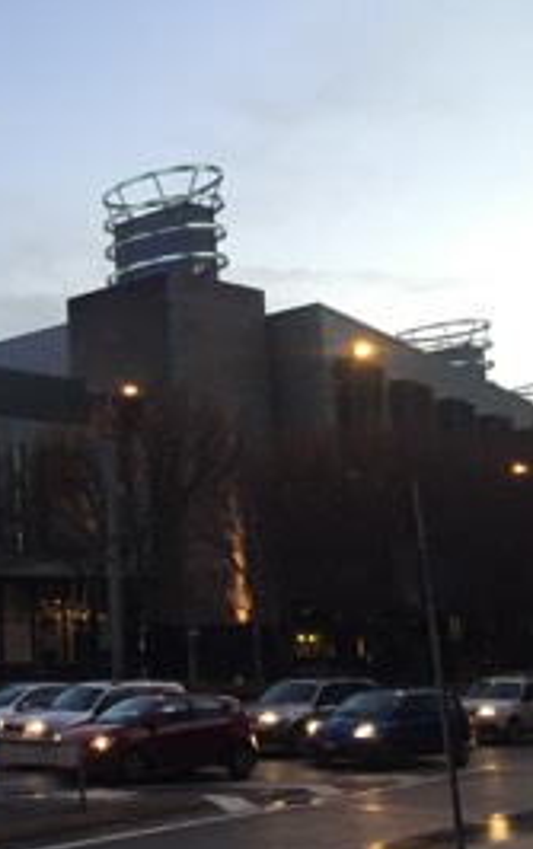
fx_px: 1390
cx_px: -131
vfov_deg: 33.9
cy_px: 364
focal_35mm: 60
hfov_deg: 20.2
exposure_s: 1/30
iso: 32
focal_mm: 4.15
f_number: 2.2
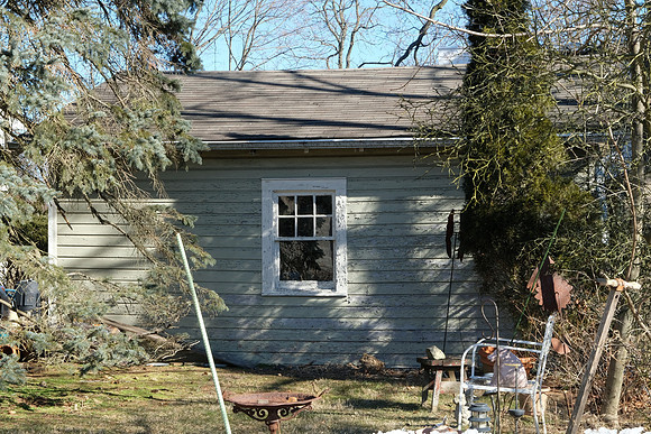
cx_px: 326
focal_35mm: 64
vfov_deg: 21.3
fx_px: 1158
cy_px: 217
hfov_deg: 31.4
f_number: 16
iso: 400
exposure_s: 1/75
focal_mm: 42.5
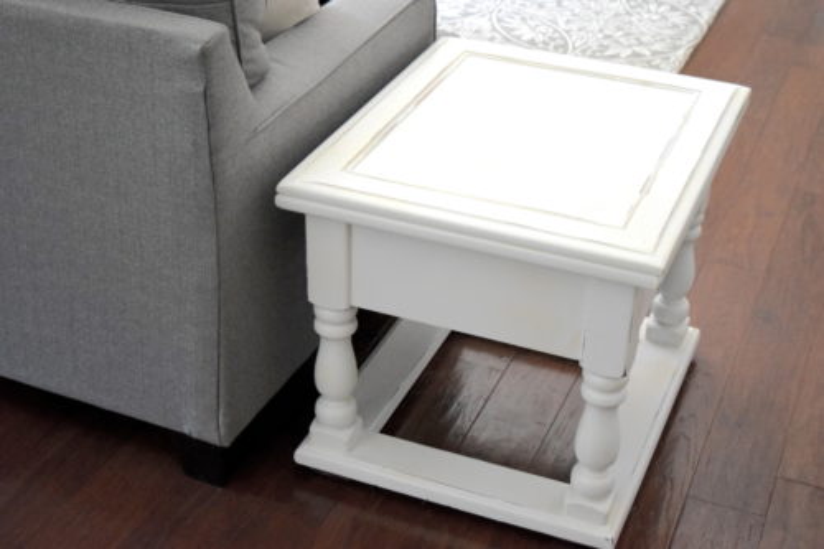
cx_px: 412
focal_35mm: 57
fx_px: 1304
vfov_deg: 23.8
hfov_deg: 35.1
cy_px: 274
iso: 3200
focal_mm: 38
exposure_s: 1/40
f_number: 4.8
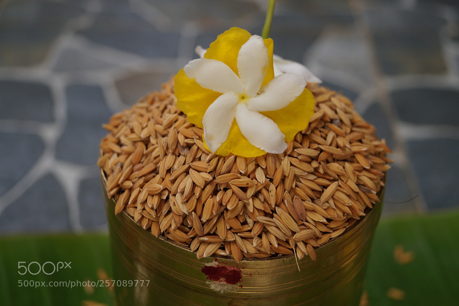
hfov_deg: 33.4
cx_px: 230
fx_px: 765
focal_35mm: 60
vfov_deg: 22.6
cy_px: 153
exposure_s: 1/160
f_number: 5
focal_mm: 40
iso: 160
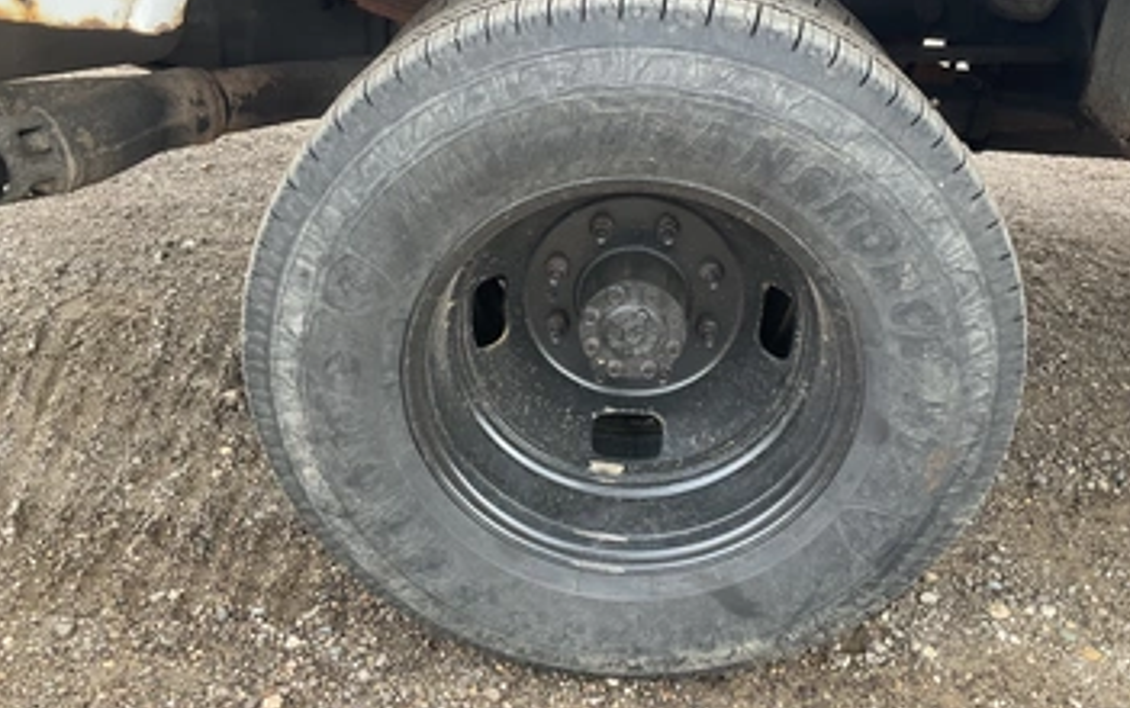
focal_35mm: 35
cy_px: 325
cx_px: 631
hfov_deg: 55.1
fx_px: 1079
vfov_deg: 36.3
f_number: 1.8
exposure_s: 1/172
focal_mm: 3
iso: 32
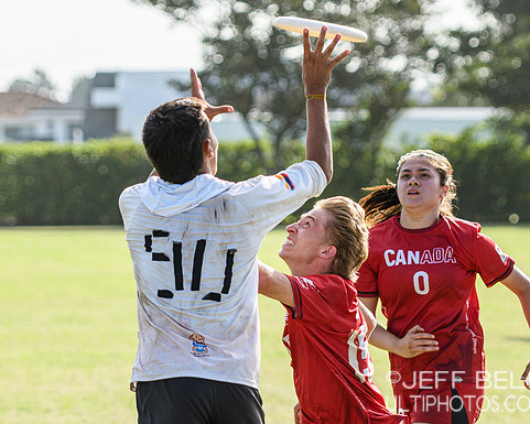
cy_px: 224
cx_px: 403
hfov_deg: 6.6
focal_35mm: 293
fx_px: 4597
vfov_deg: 5.3
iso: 100
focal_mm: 105
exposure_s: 1/1000
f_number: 3.2
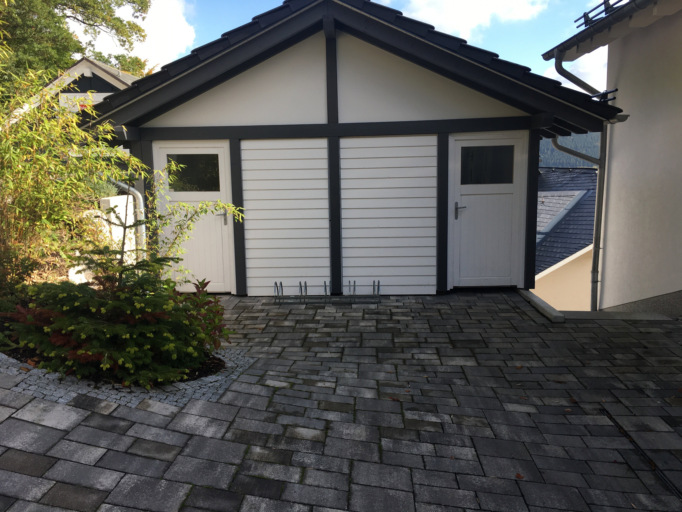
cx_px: 341
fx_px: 571
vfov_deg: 48.2
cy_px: 256
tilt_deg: -8.3
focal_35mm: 29
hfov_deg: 61.7
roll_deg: +0.7
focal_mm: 4.15
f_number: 2.2
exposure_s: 1/466
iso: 25
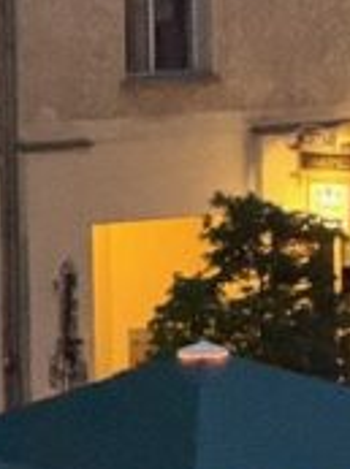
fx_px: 9634
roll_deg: +0.8
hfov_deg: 2.1
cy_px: 293
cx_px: 703
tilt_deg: -3.0
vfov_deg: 2.8
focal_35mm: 712
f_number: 2.8
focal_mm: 15.66
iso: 2000
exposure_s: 1/25
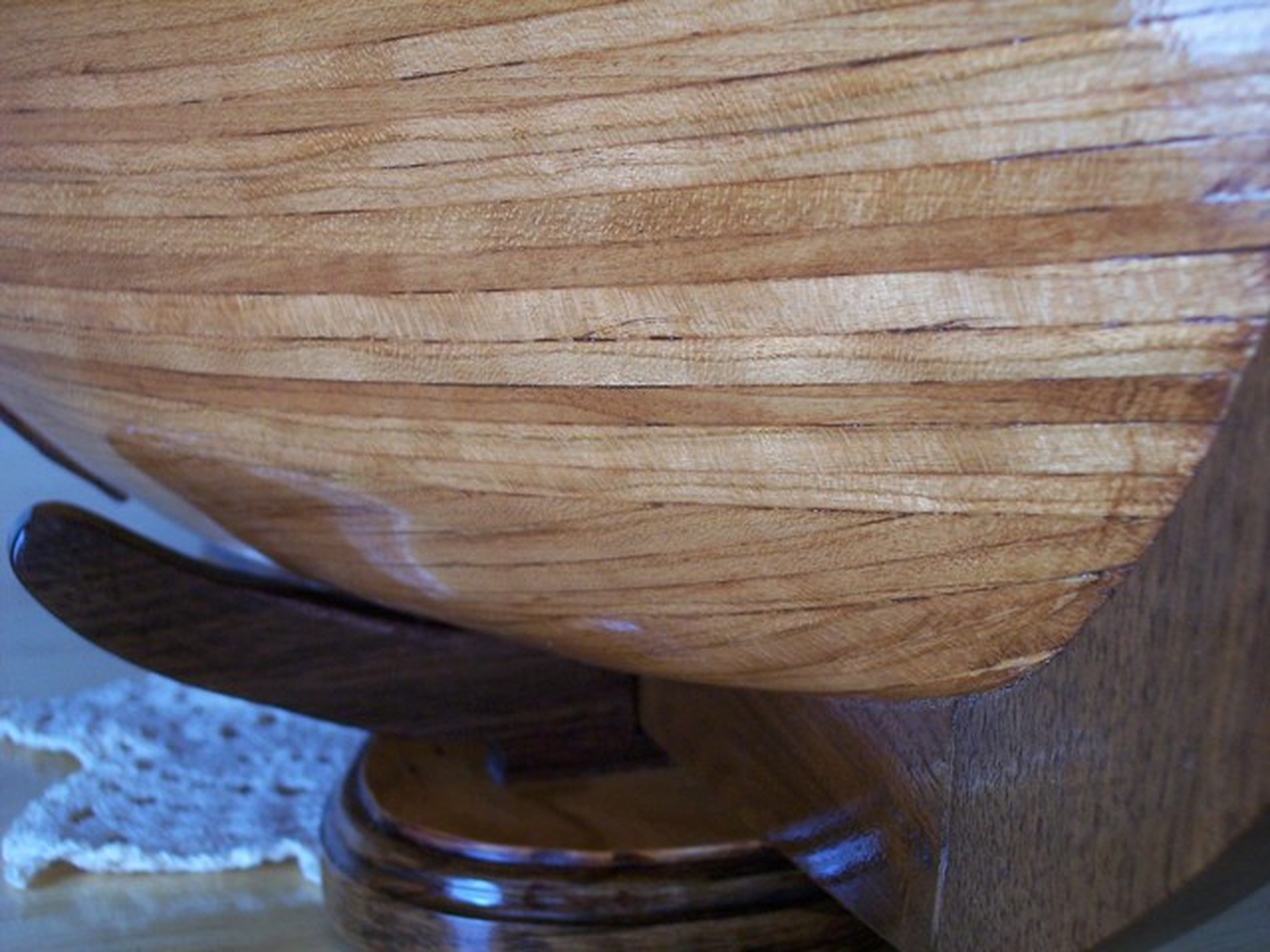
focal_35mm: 65
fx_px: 2385
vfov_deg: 22.6
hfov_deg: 29.8
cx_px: 635
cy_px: 476
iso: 200
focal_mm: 13.3
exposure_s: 1/30
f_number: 4
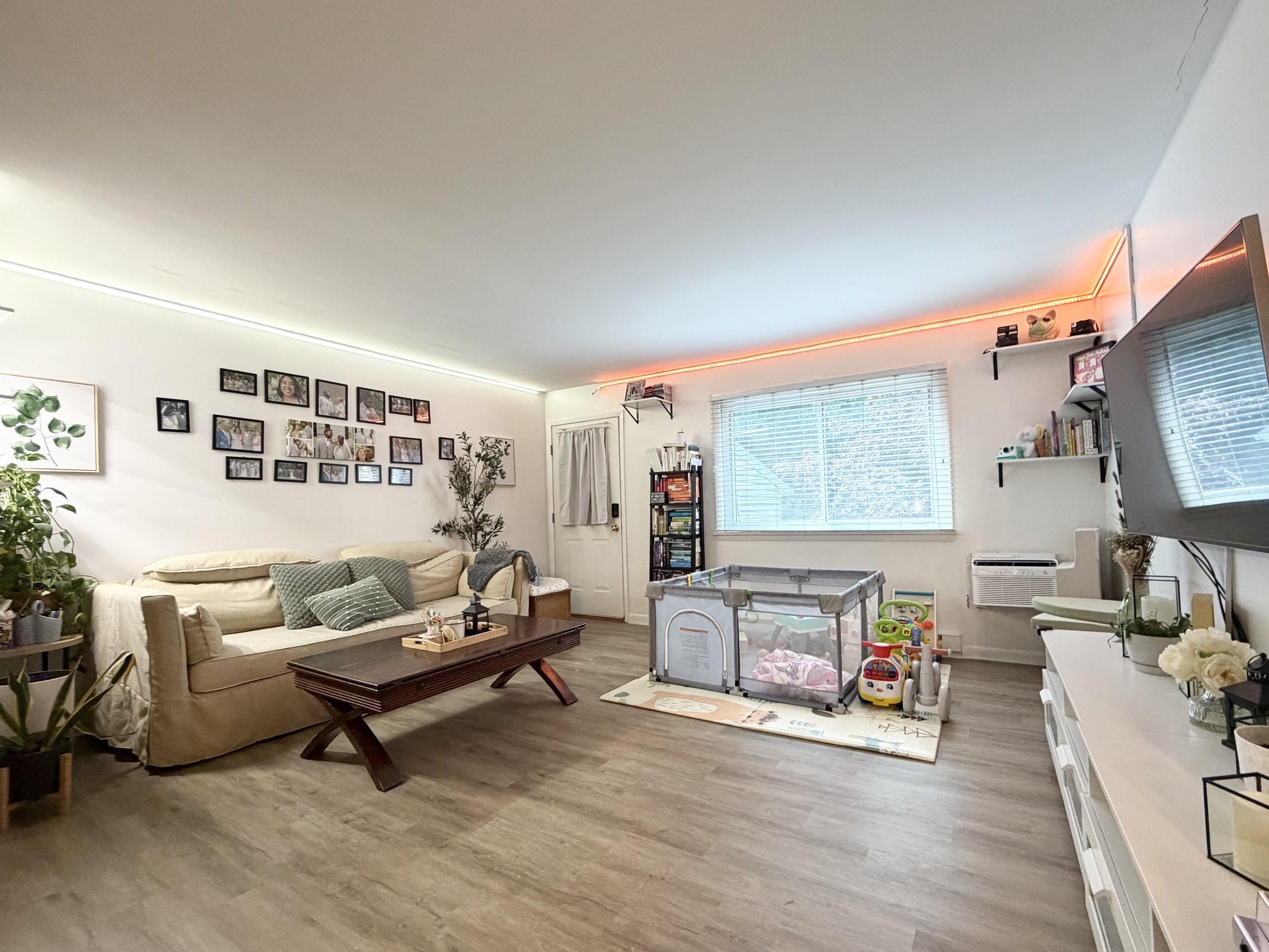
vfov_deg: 81.7
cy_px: 497
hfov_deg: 98.1
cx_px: 673
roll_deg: +2.2
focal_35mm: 15
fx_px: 550
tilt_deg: +0.5
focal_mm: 2.22
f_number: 2.2
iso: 250
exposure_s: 1/50
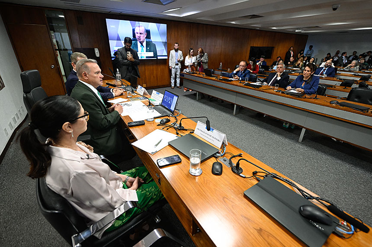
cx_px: 186
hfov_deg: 93.4
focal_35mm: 17
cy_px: 124
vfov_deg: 70.2
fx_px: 175
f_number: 4
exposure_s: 1/200
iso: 4000
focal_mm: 17
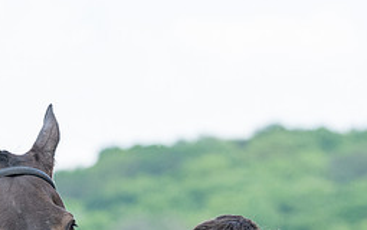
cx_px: 165
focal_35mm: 626
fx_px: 6268
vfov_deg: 2.1
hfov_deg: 3.4
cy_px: 319
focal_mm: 155
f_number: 5
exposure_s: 1/800
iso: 400
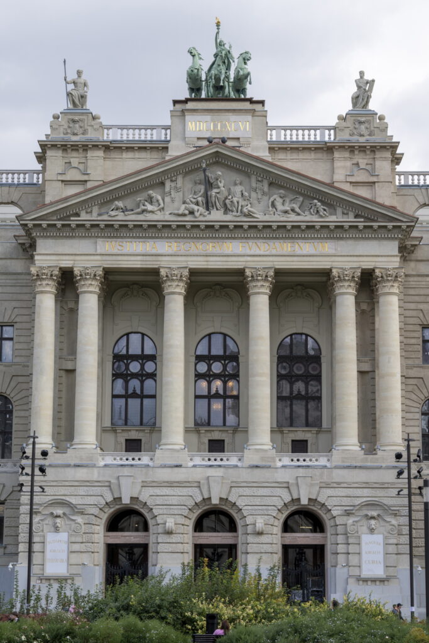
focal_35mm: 77
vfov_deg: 26.3
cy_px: 322
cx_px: 214
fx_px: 1376
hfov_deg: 17.7
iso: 100
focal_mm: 77
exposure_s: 1/200
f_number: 9
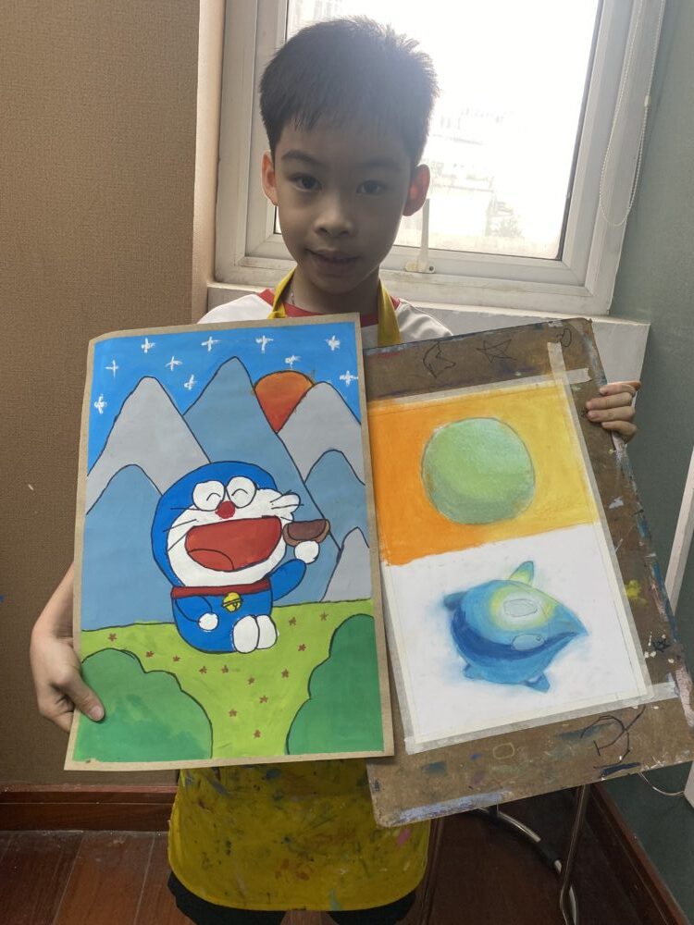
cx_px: 347
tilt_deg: -14.9
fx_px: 695
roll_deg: -5.5
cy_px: 462
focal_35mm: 26
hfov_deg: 53.1
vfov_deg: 67.3
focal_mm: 4.25
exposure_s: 1/121
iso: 64
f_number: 1.8
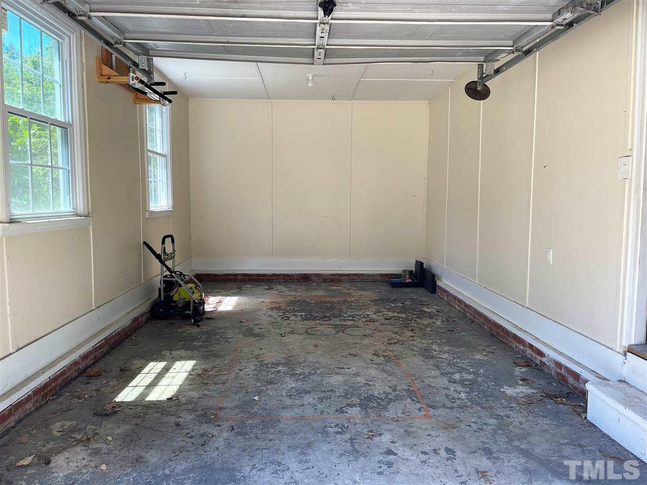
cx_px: 324
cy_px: 242
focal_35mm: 26
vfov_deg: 53.1
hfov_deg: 67.3
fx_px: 486
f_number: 1.6
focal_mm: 5.1
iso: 32
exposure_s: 1/195
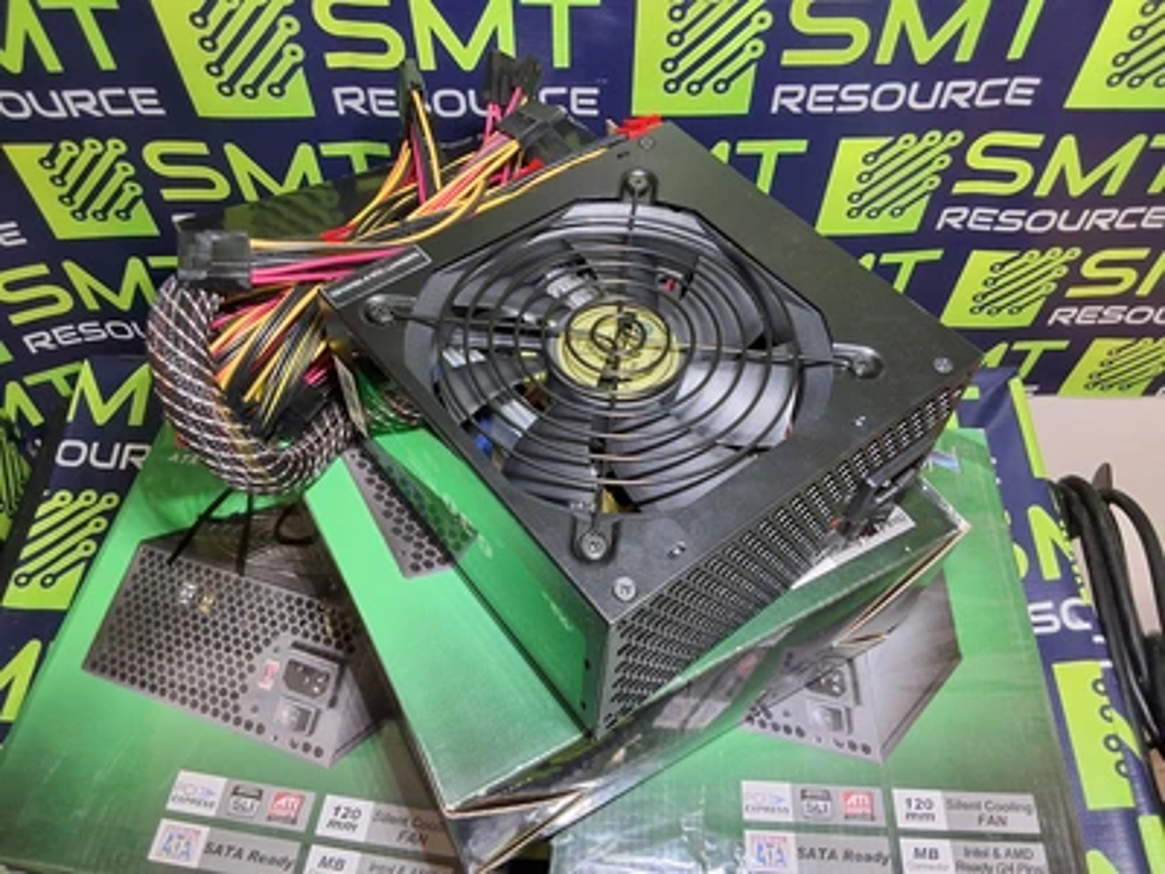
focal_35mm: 28
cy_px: 437
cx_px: 582
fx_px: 942
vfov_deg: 49.7
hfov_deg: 63.4
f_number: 1.9
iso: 100
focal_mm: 2.91
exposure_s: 1/40
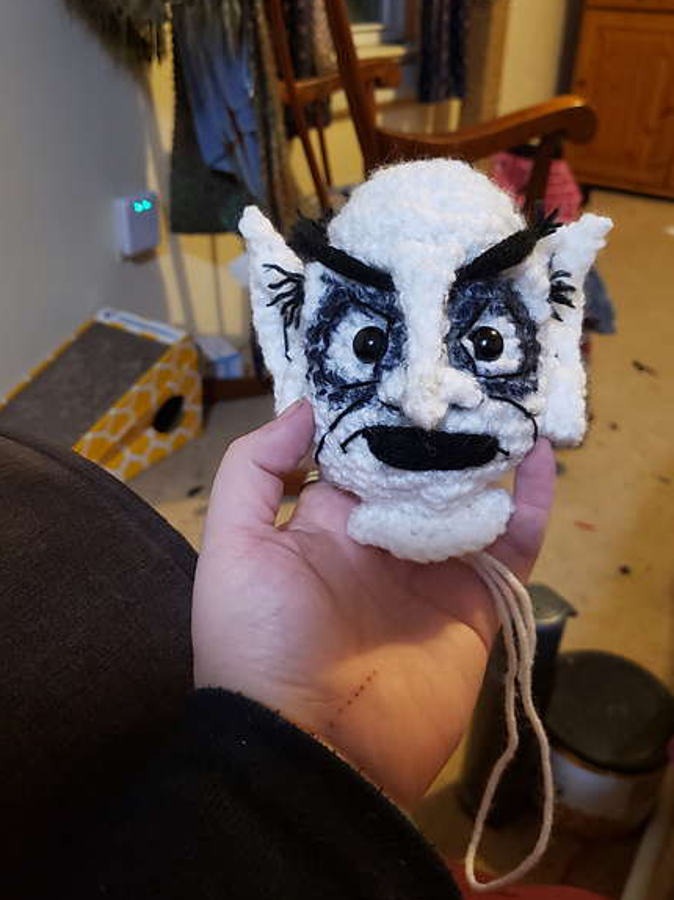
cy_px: 445
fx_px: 753
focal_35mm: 29
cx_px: 348
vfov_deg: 61.7
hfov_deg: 48.2
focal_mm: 4.3
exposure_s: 1/17
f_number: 1.5
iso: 250
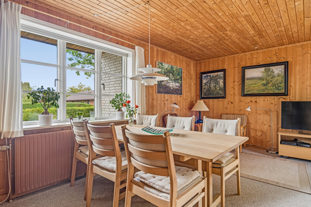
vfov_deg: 64.5
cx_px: 156
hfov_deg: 86.9
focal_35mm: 19
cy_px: 104
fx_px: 164
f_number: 5
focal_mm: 19
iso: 400
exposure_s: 1/50
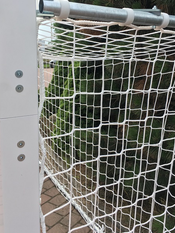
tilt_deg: -10.6
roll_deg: -2.4
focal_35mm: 38
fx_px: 256
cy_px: 90
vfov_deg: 48.6
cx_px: 103
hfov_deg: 37.6
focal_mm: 4.15
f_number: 2.2
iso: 25
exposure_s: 1/999
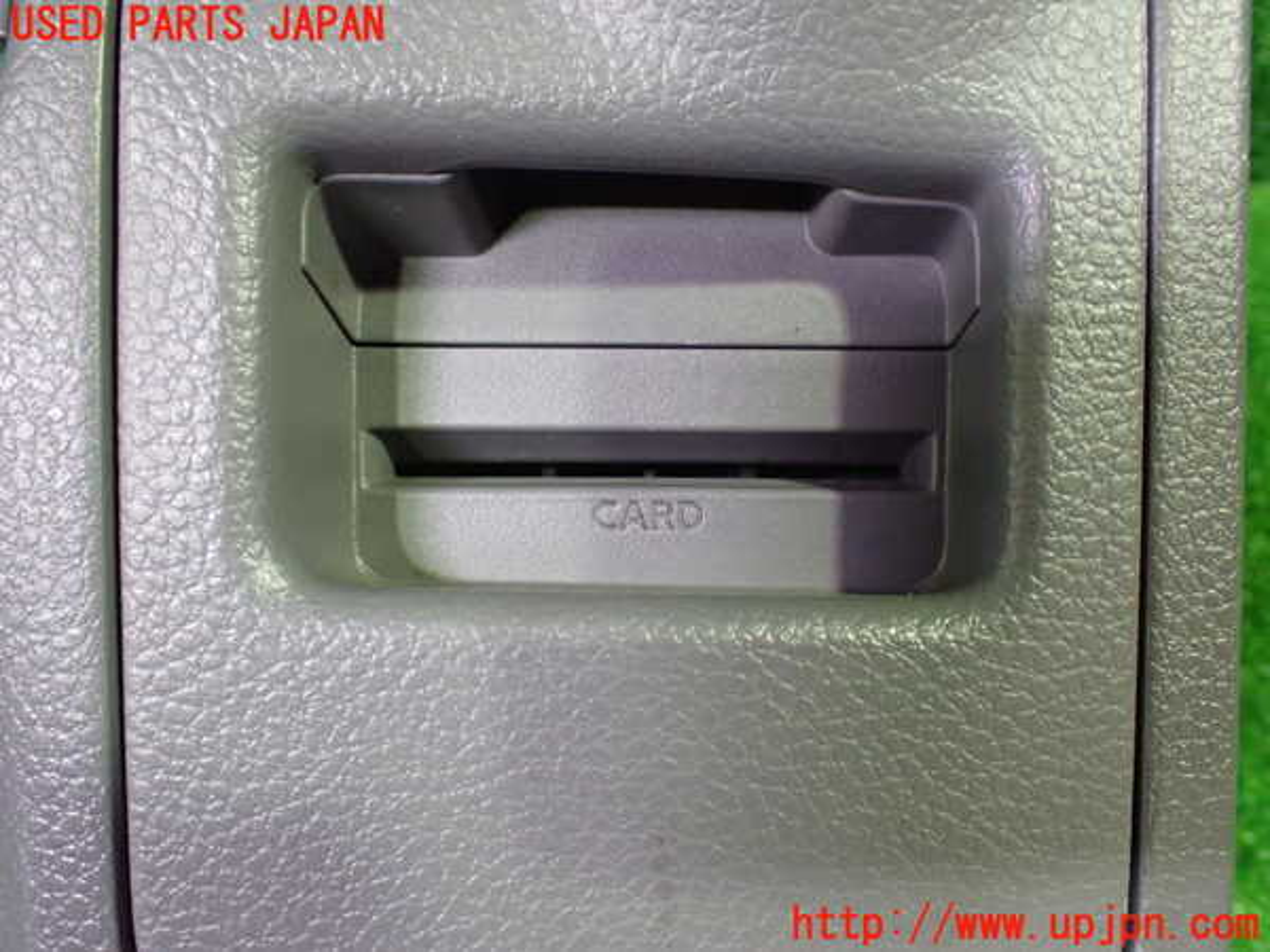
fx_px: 1321
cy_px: 476
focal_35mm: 36
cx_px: 635
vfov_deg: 39.7
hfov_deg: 51.4
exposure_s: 1/40
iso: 1000
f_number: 2.5
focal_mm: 6.37
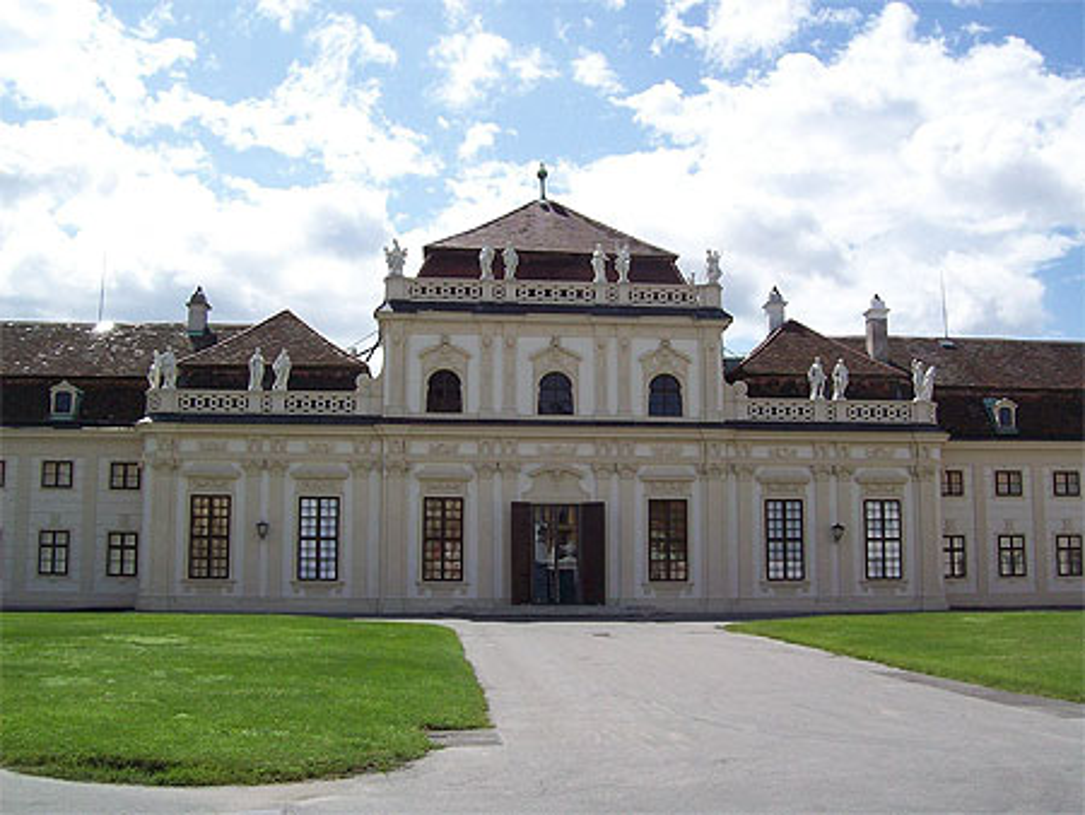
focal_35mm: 36
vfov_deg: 39.7
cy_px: 408
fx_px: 1129
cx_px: 542
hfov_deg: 51.3
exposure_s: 1/682
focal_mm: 6
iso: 80
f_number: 4.8
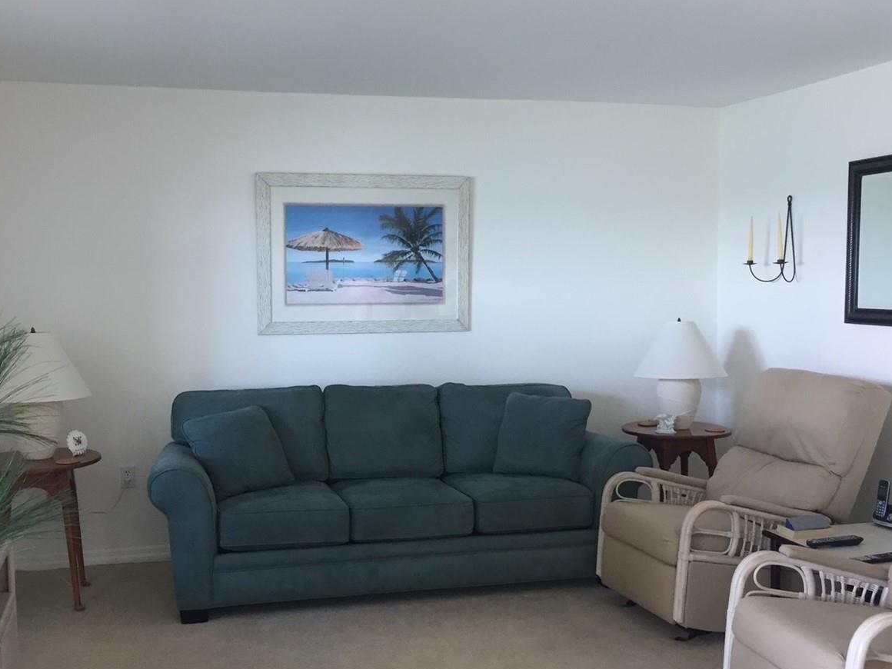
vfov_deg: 36.0
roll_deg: +0.1
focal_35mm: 40
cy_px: 336
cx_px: 423
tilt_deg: -4.4
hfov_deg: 46.8
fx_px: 1031
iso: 80
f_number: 2.2
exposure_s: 1/30
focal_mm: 4.15
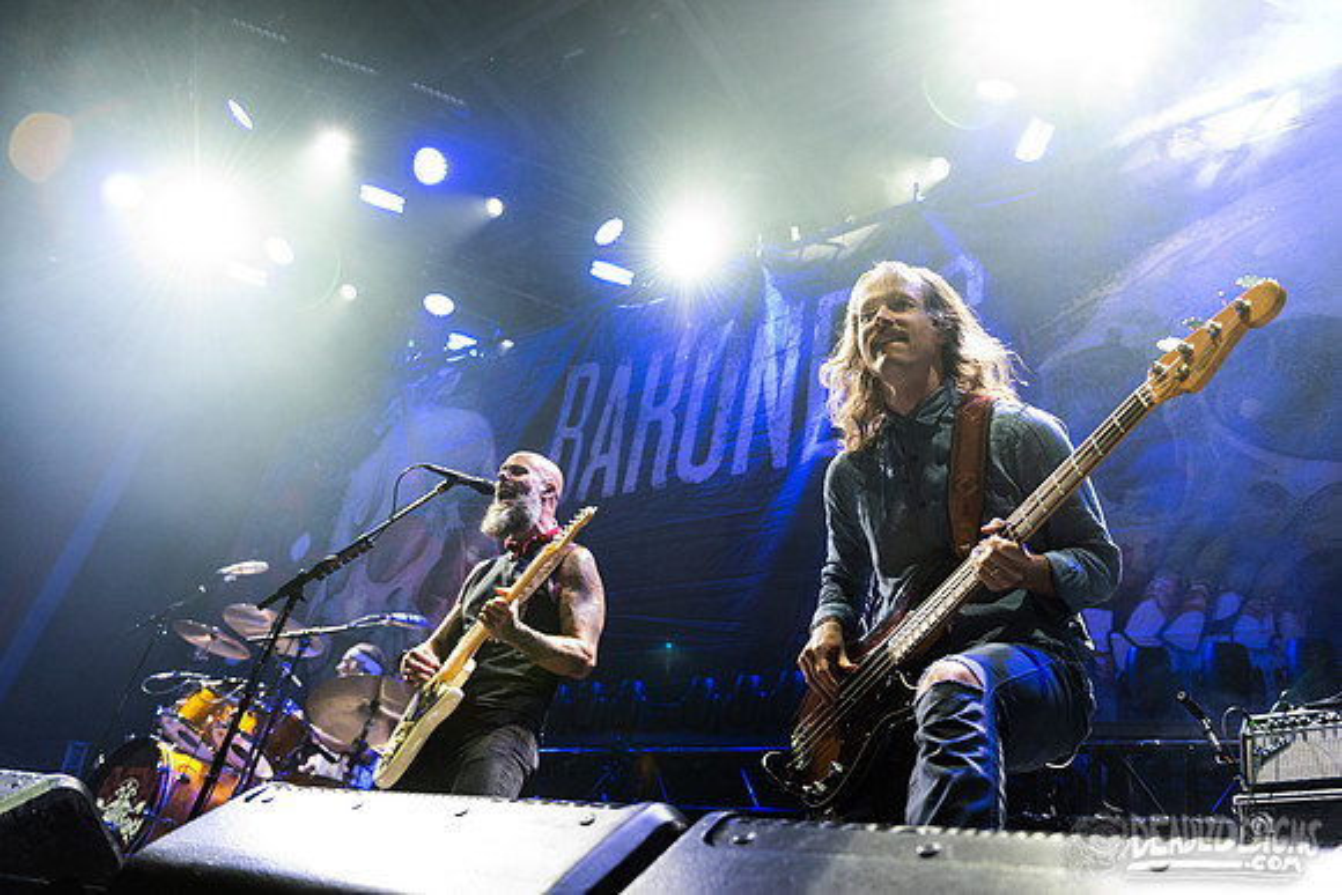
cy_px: 448
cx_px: 671
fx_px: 1081
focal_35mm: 29
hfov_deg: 63.6
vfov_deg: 45.0
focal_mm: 29
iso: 3200
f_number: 3.2
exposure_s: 1/400
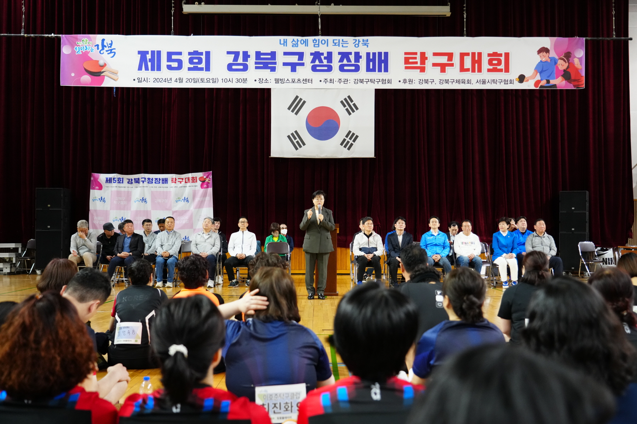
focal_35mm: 40
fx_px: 708
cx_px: 318
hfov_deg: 48.5
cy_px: 212
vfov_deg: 33.4
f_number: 4
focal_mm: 40
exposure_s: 1/250
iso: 3200
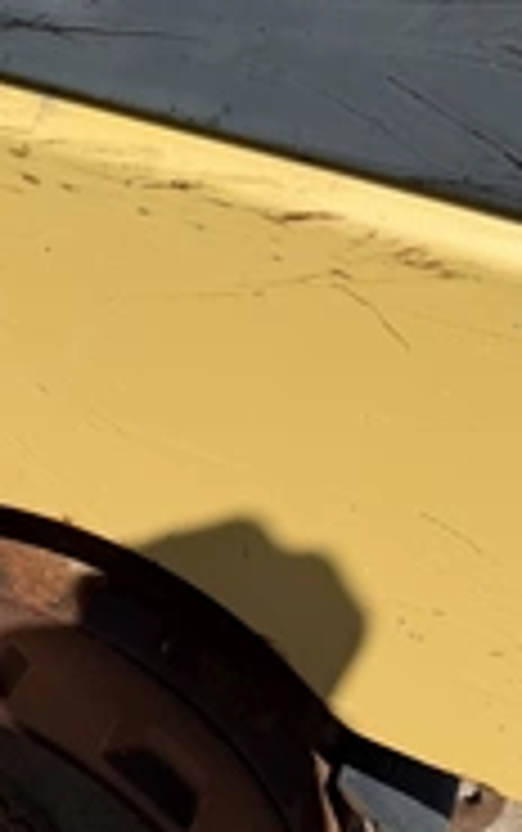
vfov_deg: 36.2
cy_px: 603
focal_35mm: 55
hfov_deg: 19.6
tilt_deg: -42.3
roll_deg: -5.3
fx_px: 1249
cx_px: -324
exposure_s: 1/9091
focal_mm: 6.76
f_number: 1.78
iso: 80
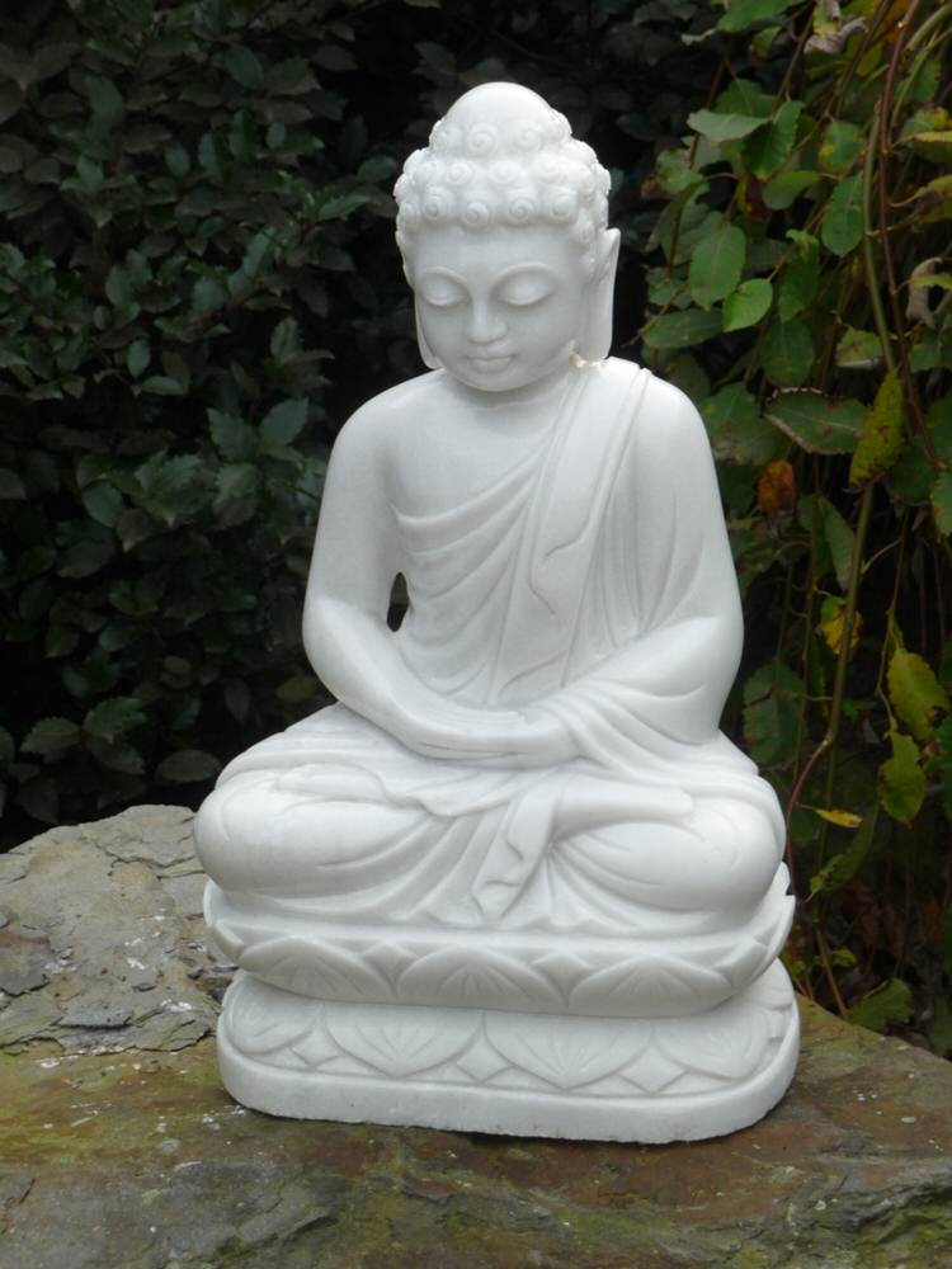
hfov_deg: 12.5
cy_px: 634
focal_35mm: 119
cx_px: 476
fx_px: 4364
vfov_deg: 16.6
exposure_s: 1/60
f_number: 4.7
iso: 100
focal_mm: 20.3
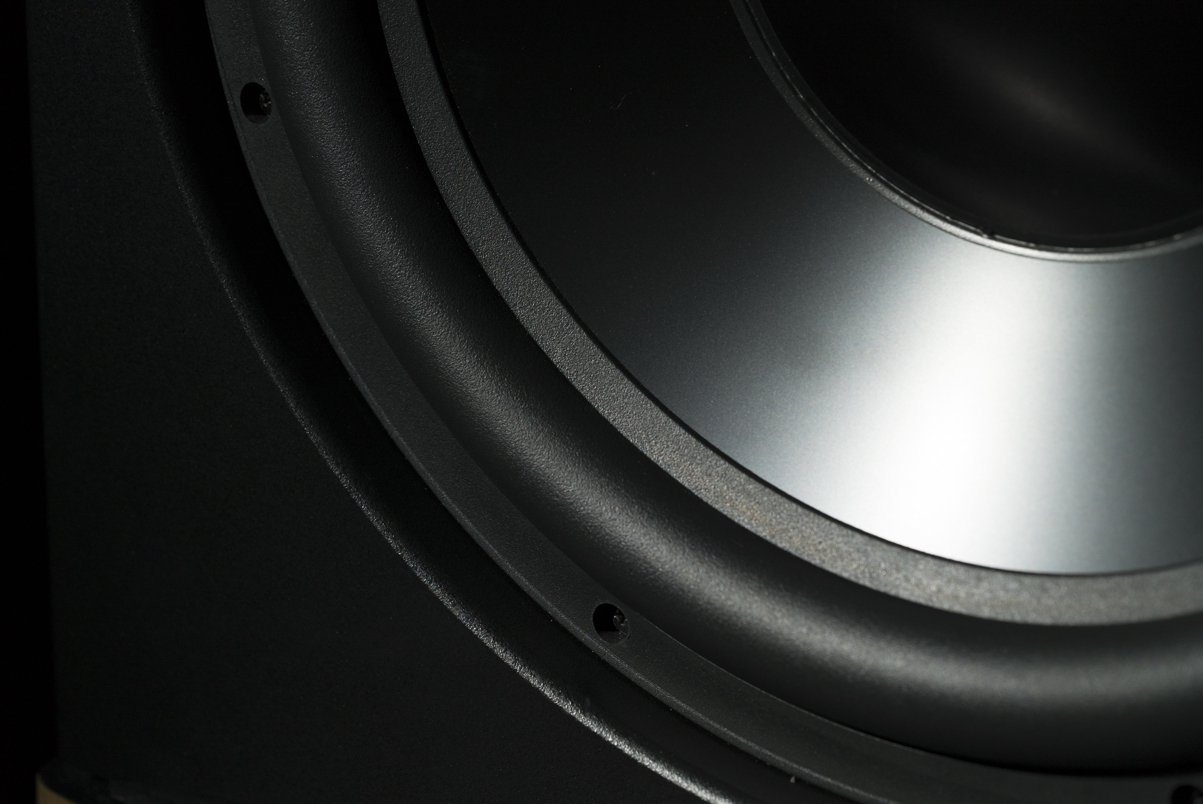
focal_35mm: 90
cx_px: 602
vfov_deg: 15.2
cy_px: 402
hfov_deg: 22.6
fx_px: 3009
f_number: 5.6
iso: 1000
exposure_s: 1/80
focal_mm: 90
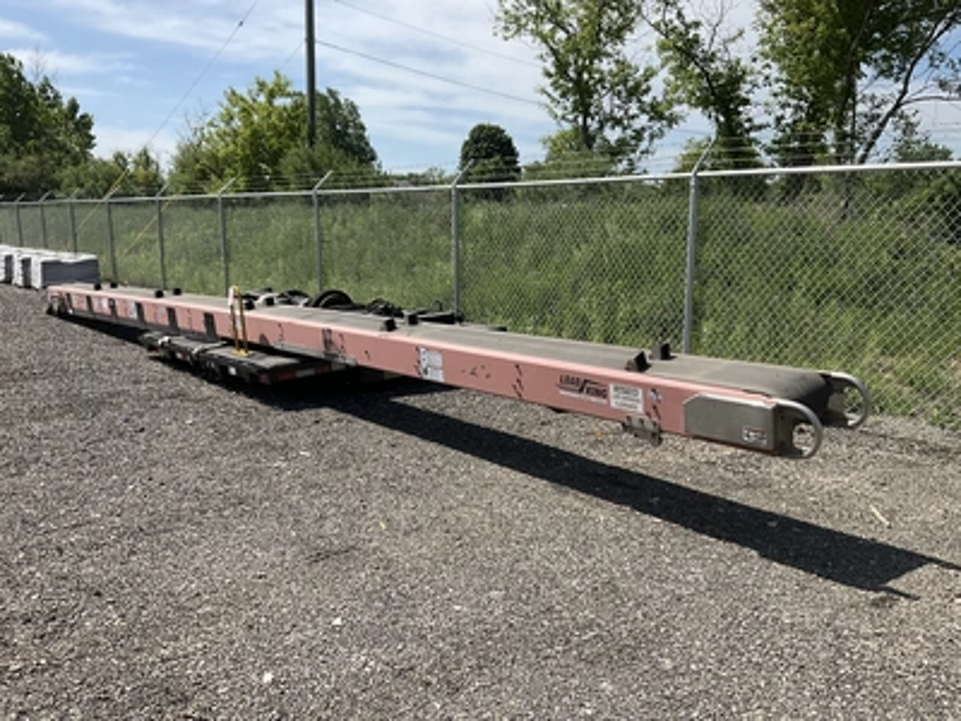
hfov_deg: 61.7
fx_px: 805
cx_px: 480
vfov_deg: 48.2
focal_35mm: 29
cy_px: 360
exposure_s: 1/1786
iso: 25
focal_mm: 3
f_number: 1.8
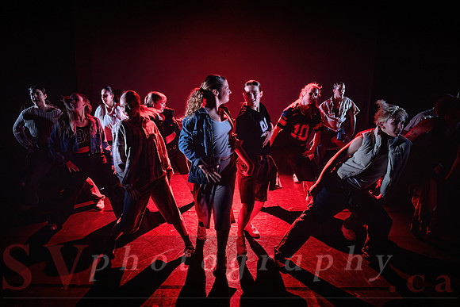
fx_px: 348
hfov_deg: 66.7
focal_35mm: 27
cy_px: 174
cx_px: 199
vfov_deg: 47.5
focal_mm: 24
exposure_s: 1/300
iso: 6400
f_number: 2.8
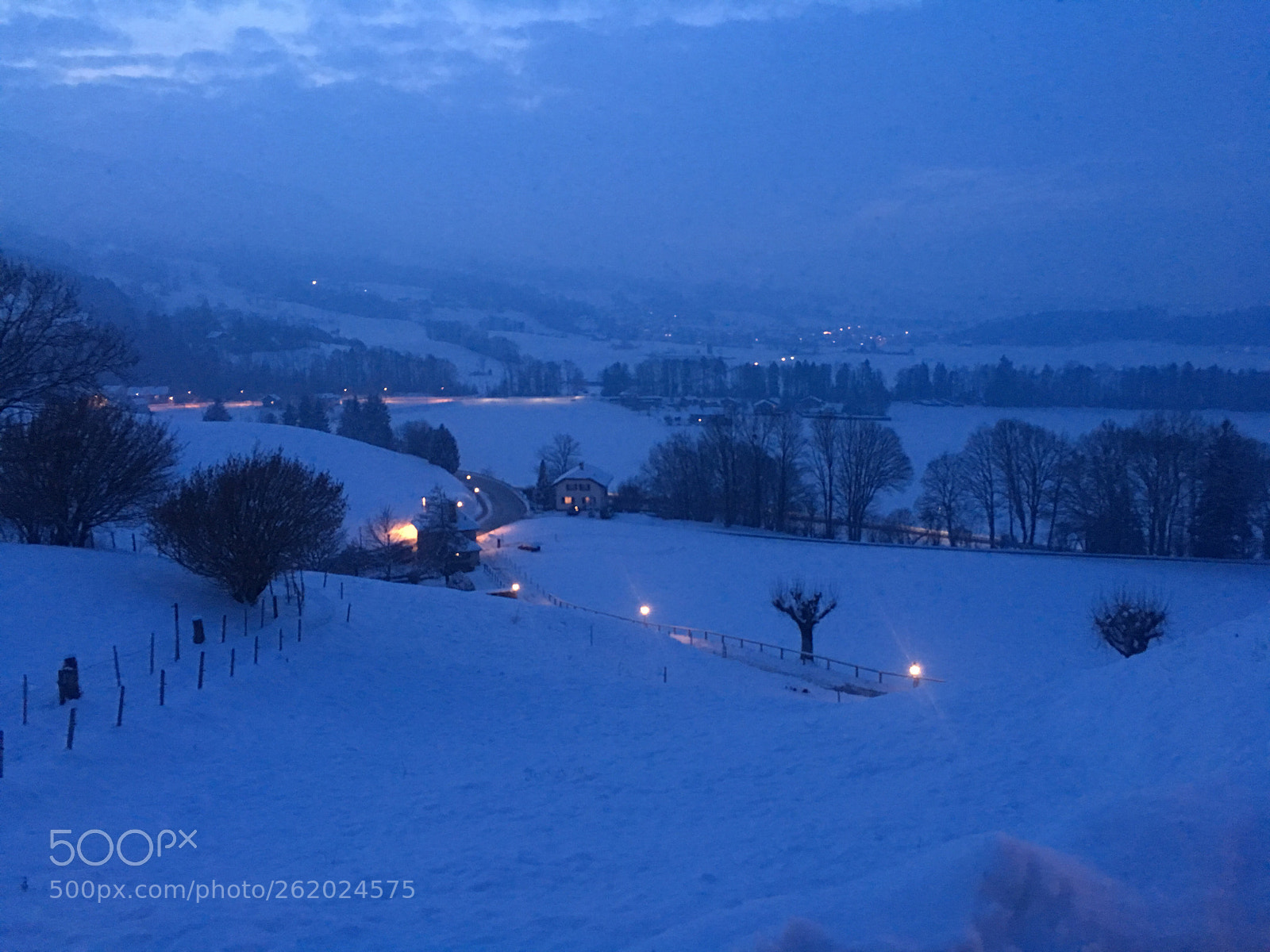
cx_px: 635
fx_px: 1064
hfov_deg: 61.7
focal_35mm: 29
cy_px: 476
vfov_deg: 48.2
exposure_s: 1/4
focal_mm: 4.15
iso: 100
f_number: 2.2
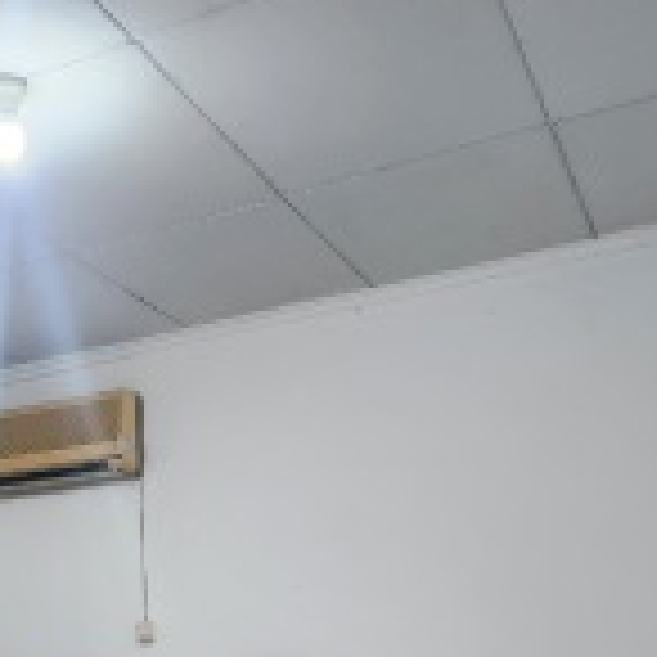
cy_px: 875
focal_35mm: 56
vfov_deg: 25.8
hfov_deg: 29.5
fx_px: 1202
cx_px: 92
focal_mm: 5.4
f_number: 1.8
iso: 640
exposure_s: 1/100
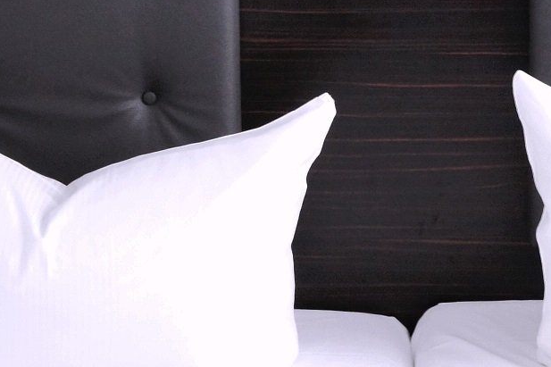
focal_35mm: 201
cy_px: 78
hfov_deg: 10.2
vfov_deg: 6.8
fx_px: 3075
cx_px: 352
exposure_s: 1/13
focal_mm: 36
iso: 1600
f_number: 7.1
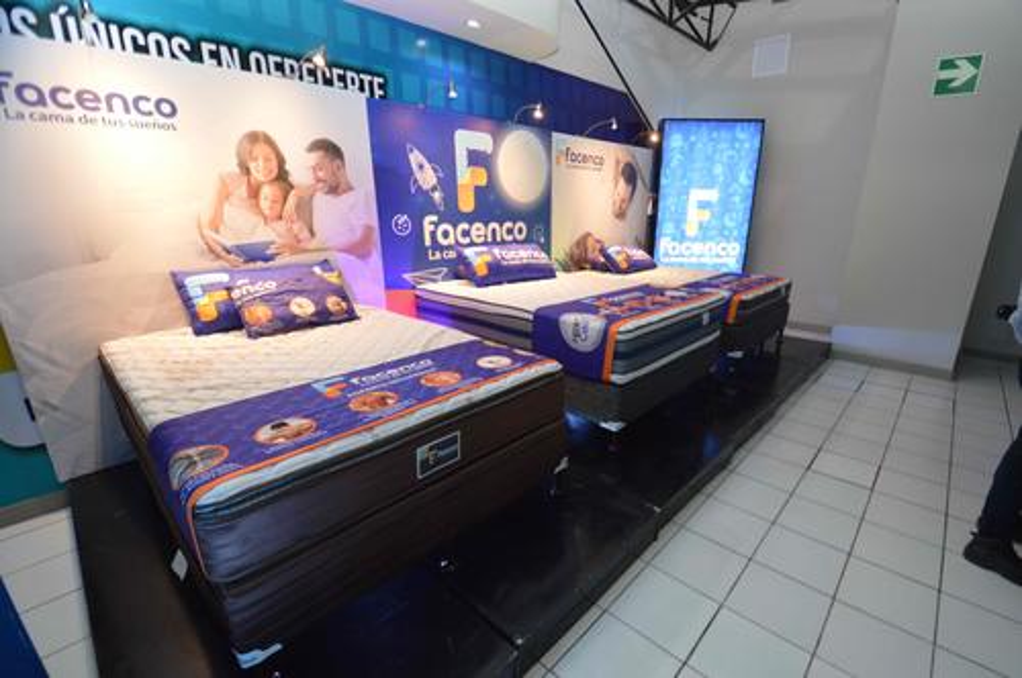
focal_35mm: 15
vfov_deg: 77.2
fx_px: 425
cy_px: 339
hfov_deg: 100.5
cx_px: 511
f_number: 3.5
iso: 800
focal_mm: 10
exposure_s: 1/60
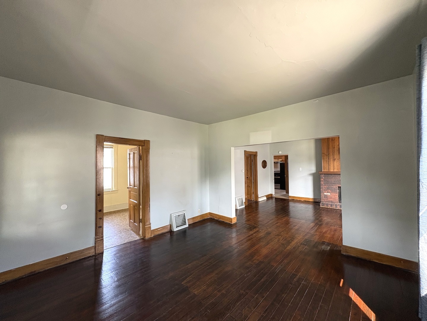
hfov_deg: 102.1
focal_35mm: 14
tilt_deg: +2.3
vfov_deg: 85.7
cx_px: 214
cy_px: 160
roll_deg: +0.5
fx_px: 173
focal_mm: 2.22
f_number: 2.2
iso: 200
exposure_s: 1/67
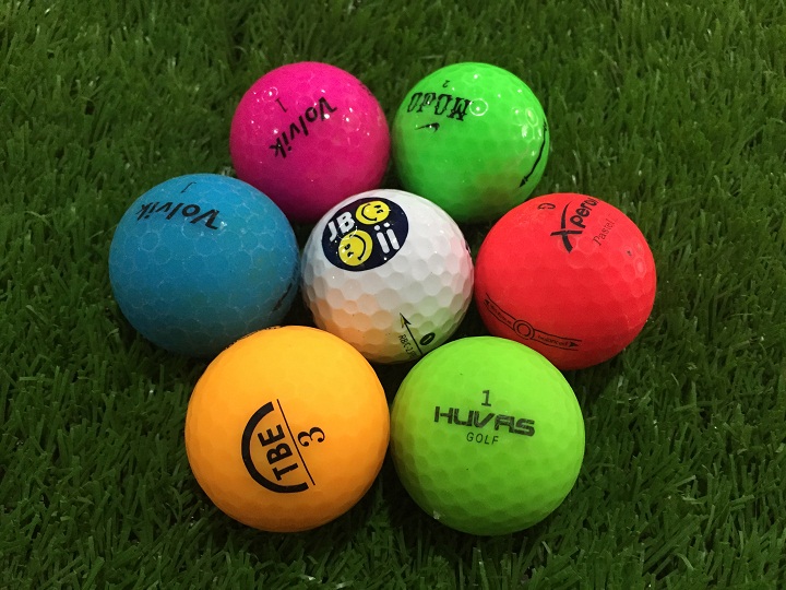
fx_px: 658
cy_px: 295
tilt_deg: -59.2
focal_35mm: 29
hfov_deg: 61.7
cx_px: 393
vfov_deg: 48.2
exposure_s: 1/25
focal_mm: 4.15
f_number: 2.2
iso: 250
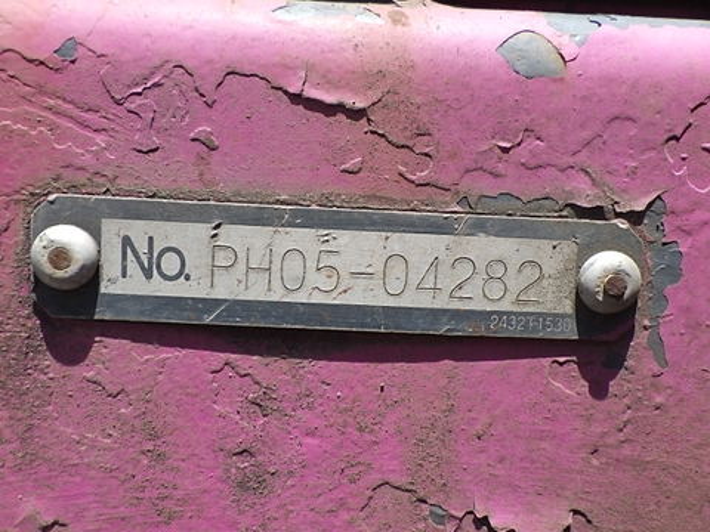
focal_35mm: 34
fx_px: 697
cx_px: 355
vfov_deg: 41.8
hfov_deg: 54.0
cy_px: 266
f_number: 4.6
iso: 125
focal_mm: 6.1
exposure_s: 1/400
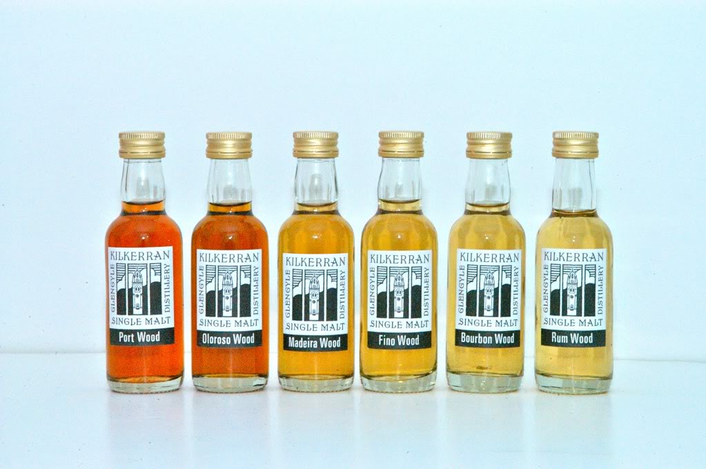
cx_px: 353
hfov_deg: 16.7
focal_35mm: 123
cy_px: 234
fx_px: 2410
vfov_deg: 11.1
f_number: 22
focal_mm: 82
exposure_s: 1/60
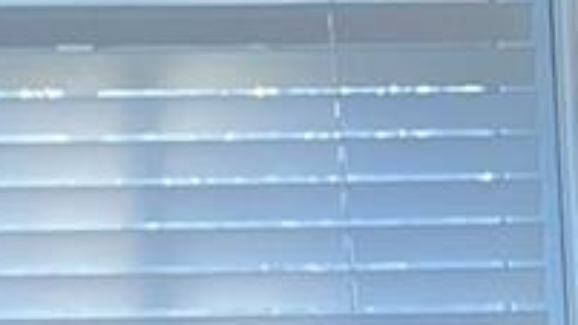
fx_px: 3325
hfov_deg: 9.8
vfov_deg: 4.4
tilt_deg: -23.0
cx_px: 696
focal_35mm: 217
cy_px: 1941
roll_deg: +2.8
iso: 200
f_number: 1.6
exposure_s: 1/60
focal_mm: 5.1
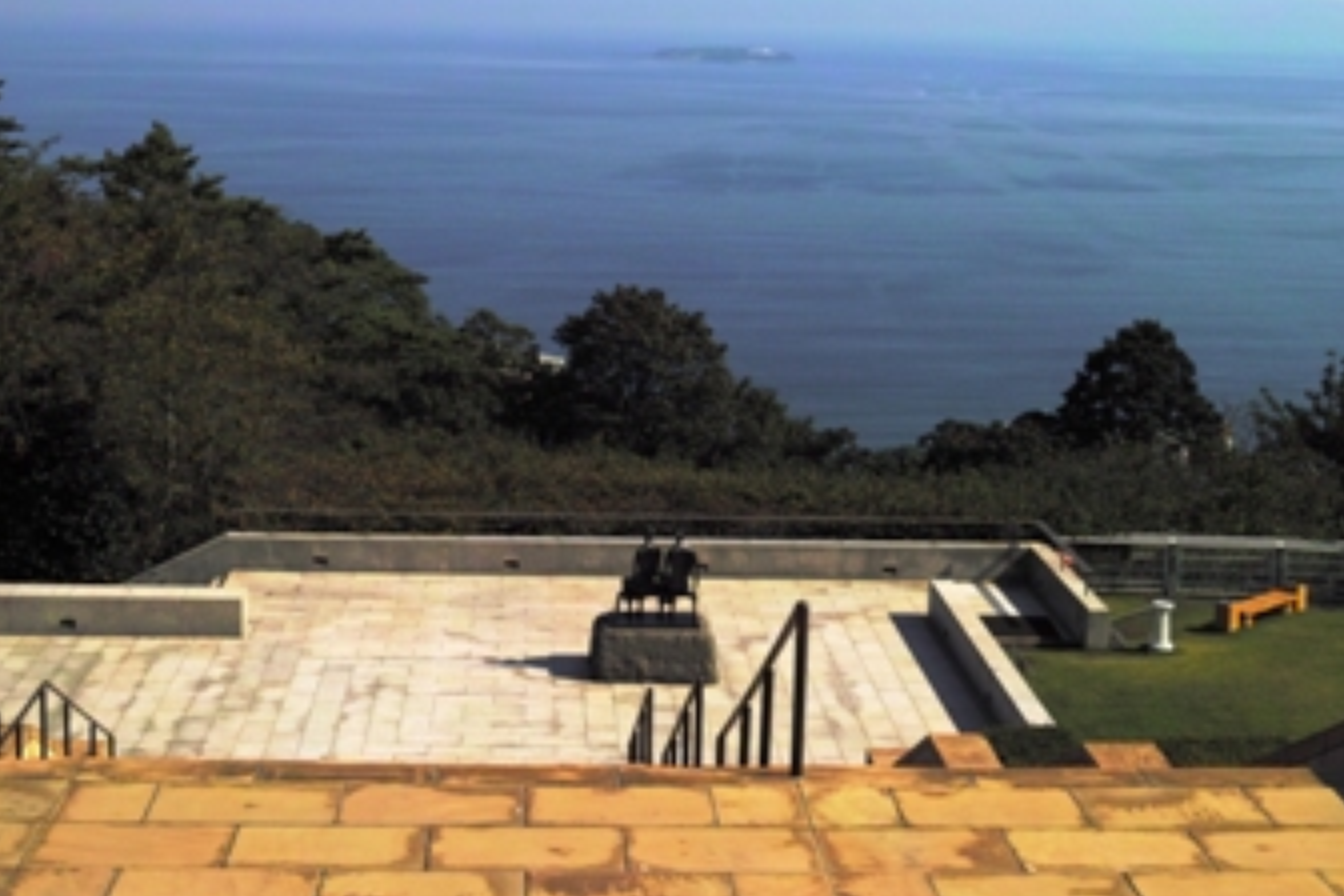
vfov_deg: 22.5
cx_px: 656
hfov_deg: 33.4
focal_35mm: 60
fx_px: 2240
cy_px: 314
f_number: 5.6
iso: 200
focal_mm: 30
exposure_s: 1/2000
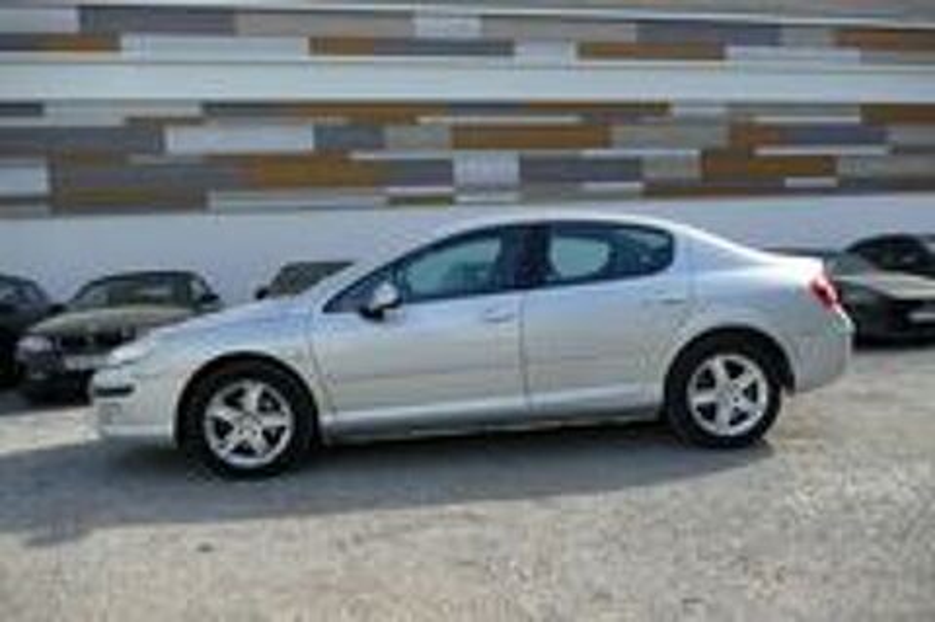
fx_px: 649
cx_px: 468
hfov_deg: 71.6
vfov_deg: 51.2
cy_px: 311
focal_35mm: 25
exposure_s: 1/800
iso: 125
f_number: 2.8
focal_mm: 9.12
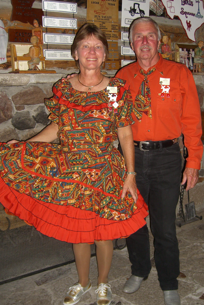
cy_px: 152
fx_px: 340
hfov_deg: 33.4
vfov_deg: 48.5
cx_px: 110
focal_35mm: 40
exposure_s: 1/60
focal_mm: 7.9
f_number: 2.8
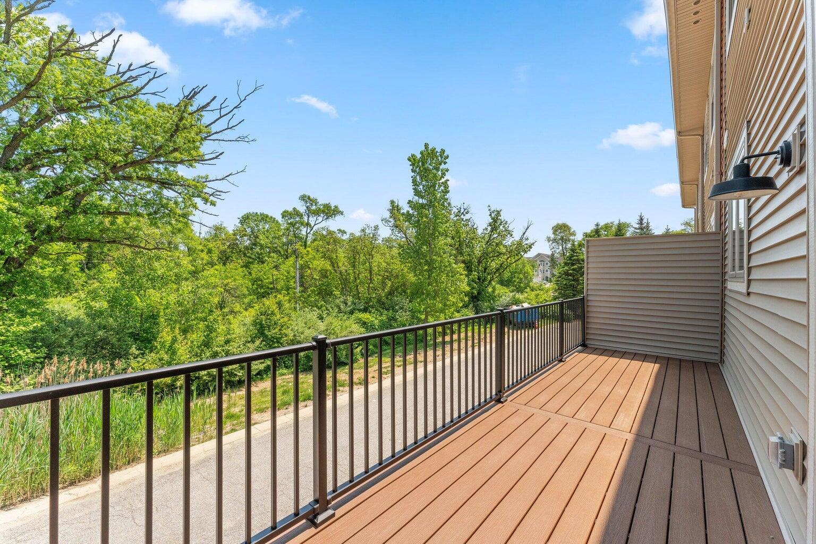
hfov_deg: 104.3
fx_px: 317
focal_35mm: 14
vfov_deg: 81.2
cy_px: 272
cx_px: 408
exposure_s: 1/400
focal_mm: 14
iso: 400
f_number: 9
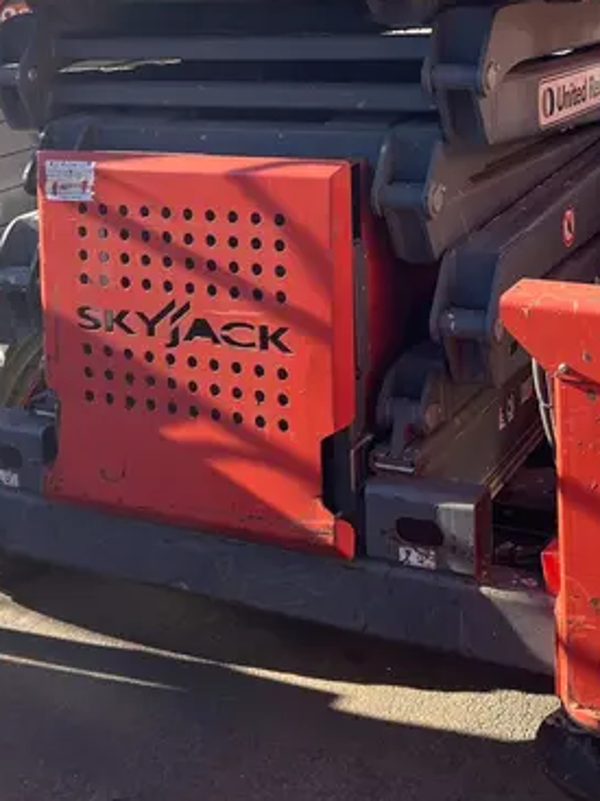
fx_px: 1202
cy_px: 36
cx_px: 340
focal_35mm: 52
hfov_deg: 28.0
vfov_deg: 34.2
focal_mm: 5.1
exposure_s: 1/1458
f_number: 1.6
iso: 50
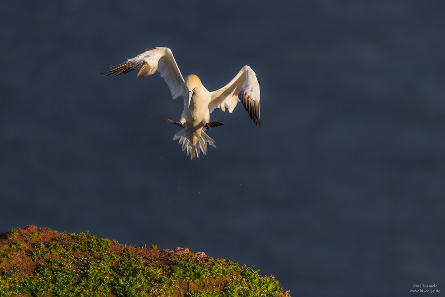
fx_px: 6180
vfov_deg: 2.7
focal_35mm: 500
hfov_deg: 4.1
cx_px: 222
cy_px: 148
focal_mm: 500
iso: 100
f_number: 4
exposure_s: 1/800
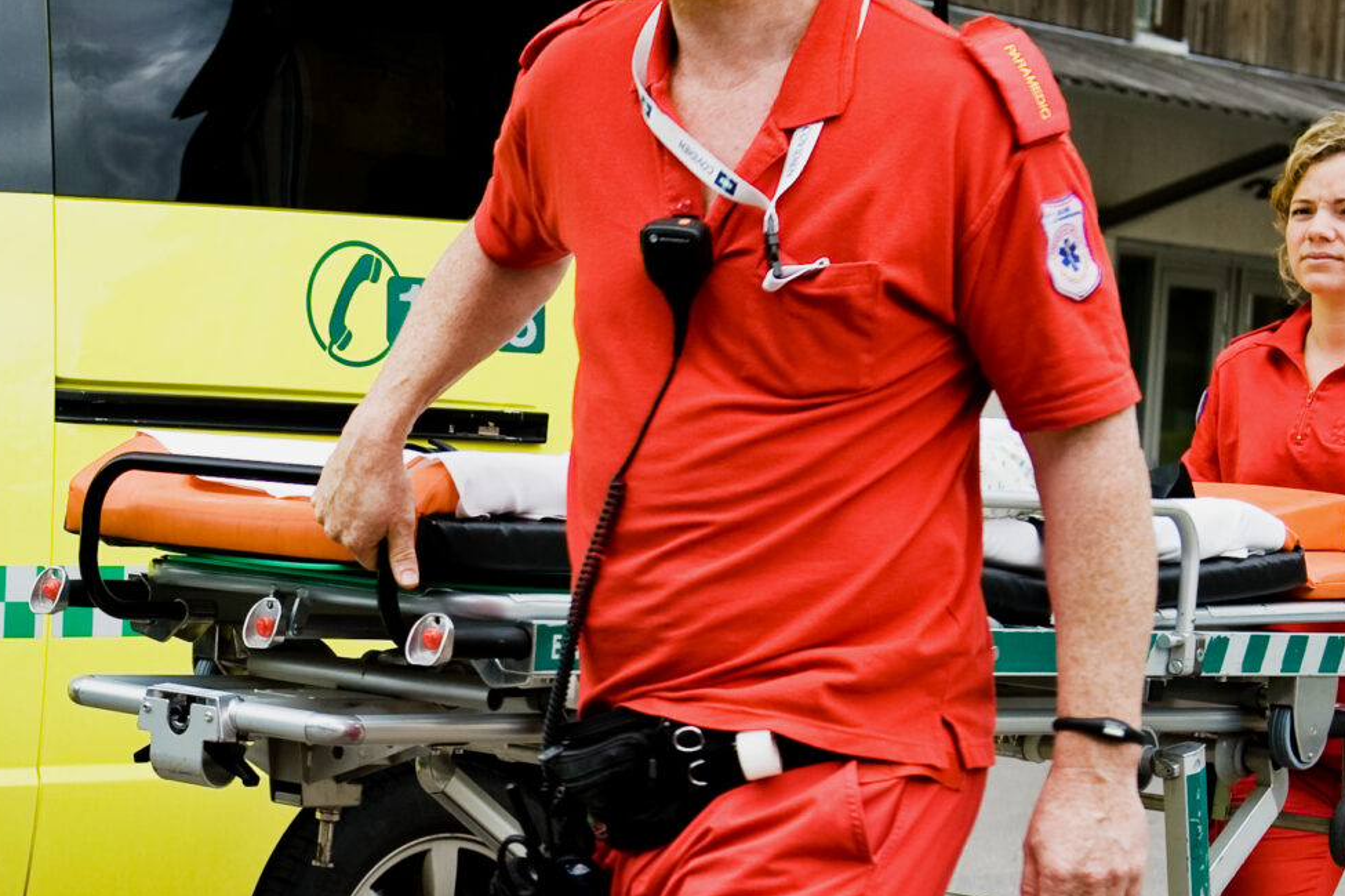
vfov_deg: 13.0
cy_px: 728
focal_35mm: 105
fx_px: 3921
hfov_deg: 18.9
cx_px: 4
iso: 400
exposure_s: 1/800
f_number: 4
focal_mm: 40
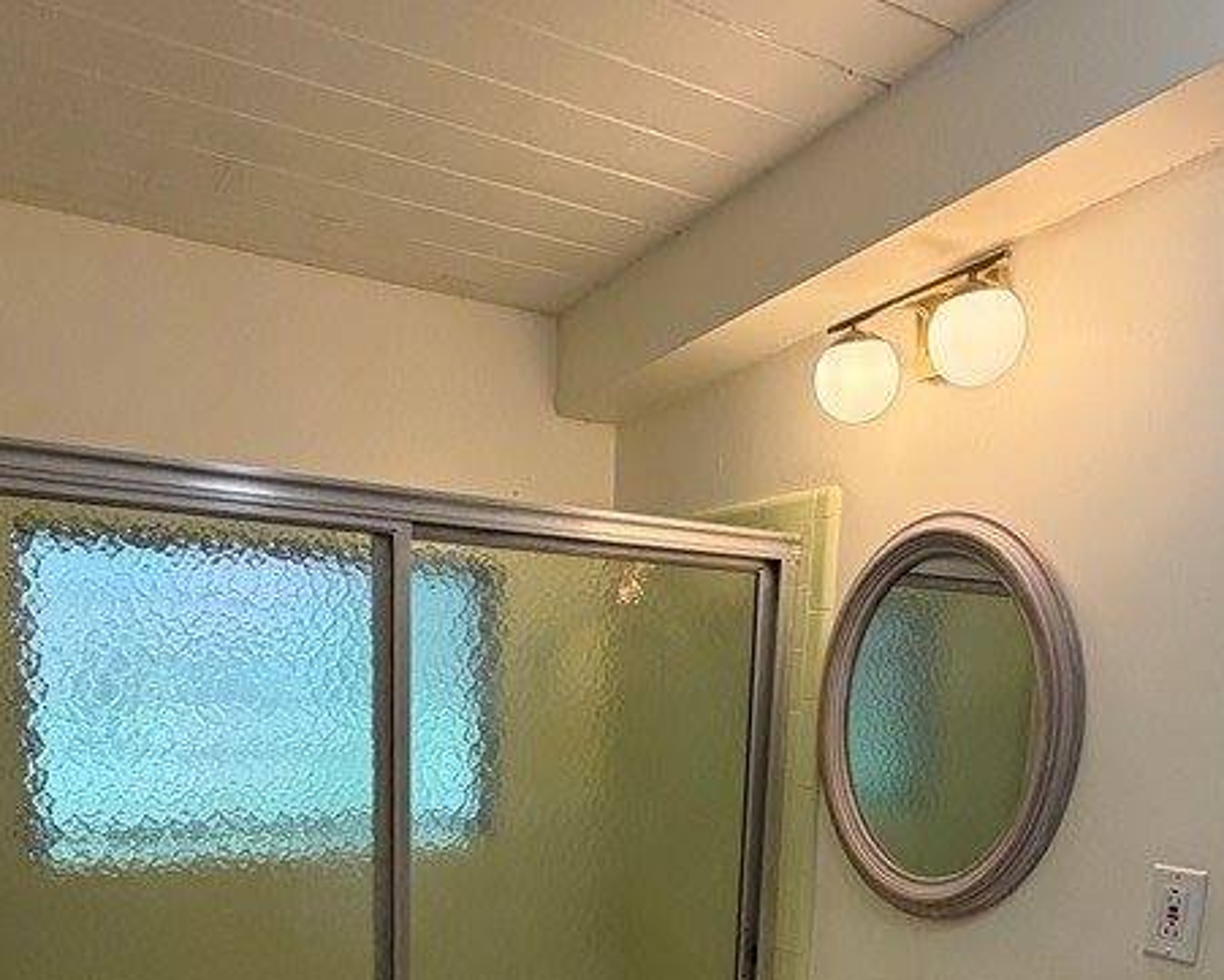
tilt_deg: -10.6
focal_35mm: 31
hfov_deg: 57.2
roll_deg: -2.0
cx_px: 624
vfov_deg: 42.6
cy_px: 909
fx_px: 1123
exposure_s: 1/60
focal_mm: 2.22
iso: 200
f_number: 2.2
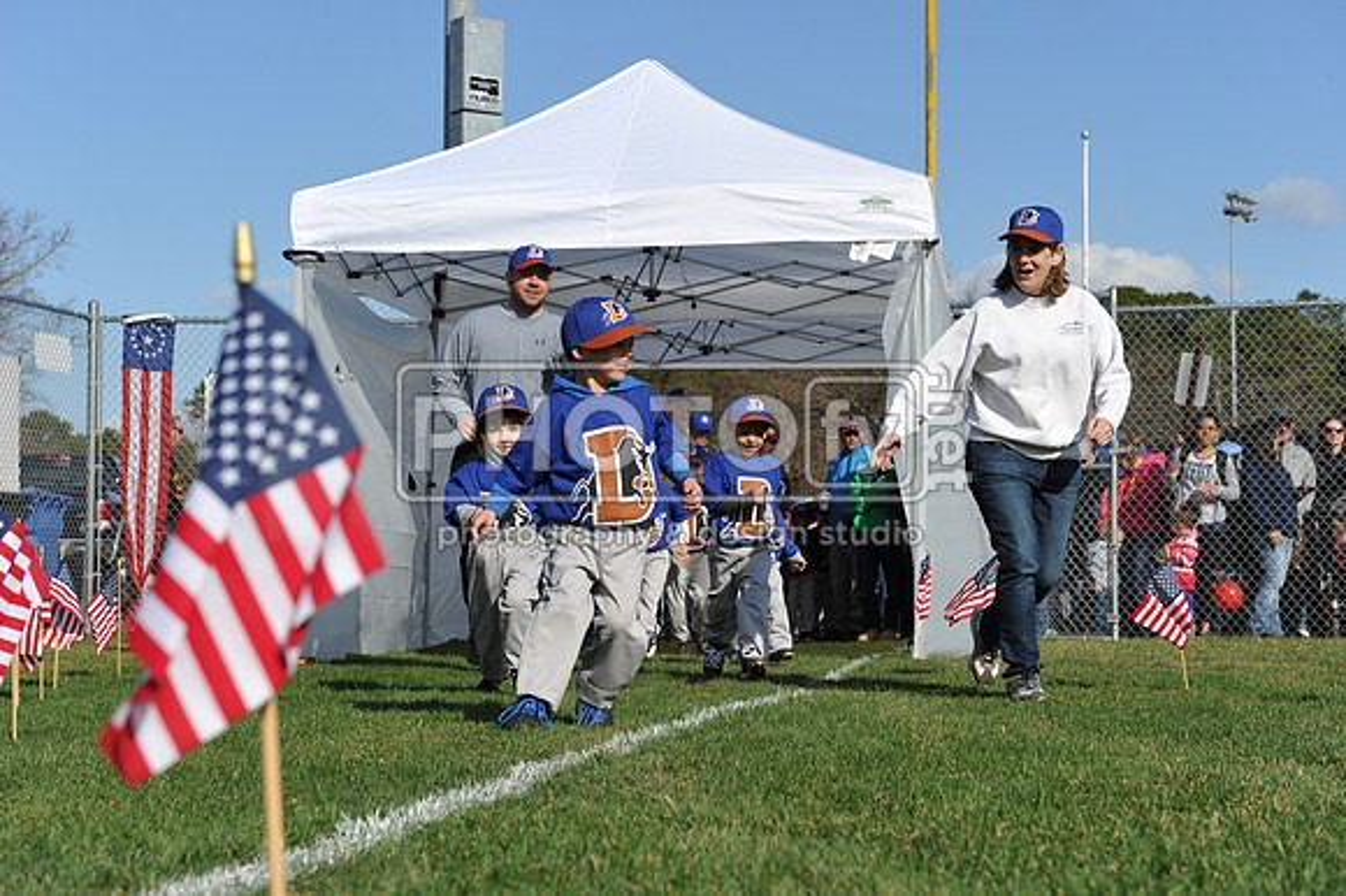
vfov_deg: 19.4
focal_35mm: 70
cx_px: 673
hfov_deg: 28.9
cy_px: 448
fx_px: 2616
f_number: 8
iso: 400
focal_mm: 70
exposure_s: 1/1000
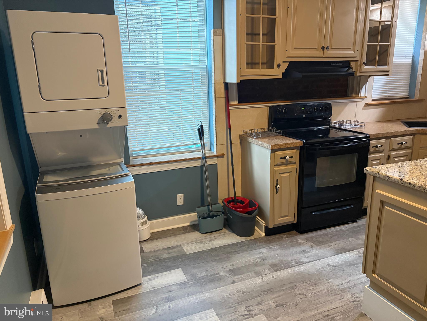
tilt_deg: -14.0
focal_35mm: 26
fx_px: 321
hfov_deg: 67.3
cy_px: 160
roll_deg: +1.7
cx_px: 214
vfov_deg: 53.1
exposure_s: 1/60
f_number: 1.6
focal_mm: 5.96
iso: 400
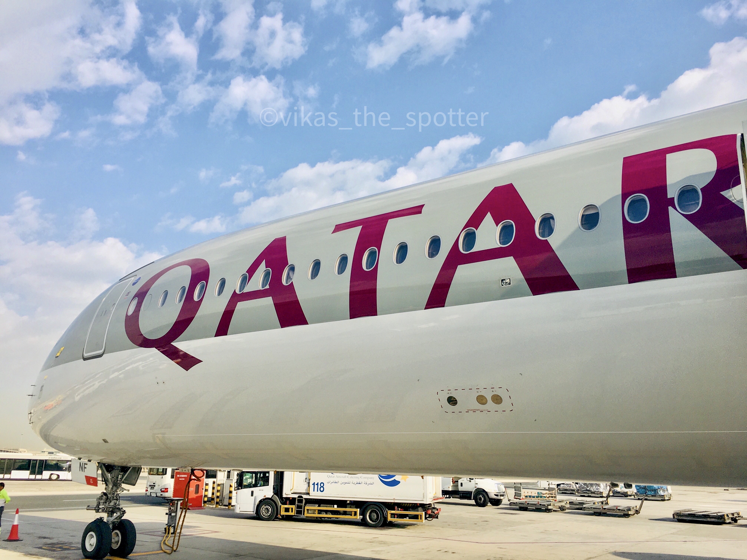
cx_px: 374
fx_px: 626
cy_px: 280
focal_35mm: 29
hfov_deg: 61.7
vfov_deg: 48.2
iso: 25
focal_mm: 4.15
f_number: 2.2
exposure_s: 1/1374
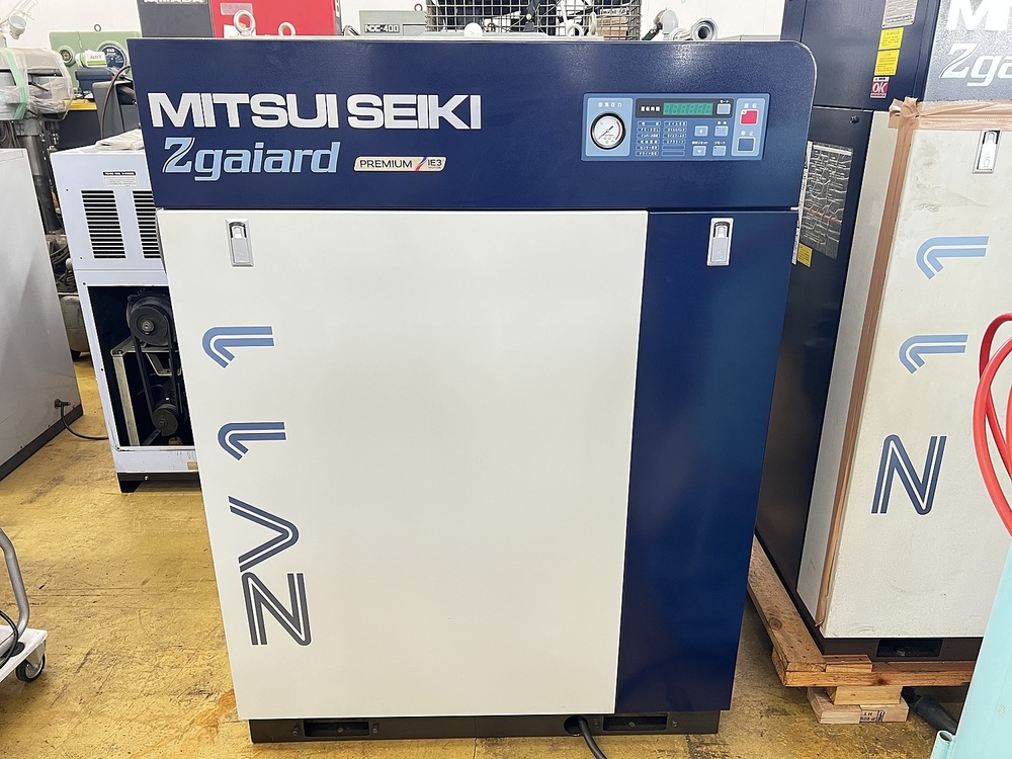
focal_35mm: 26
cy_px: 380
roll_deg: +0.1
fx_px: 760
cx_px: 506
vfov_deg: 53.1
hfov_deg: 67.3
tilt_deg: -22.0
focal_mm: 5.7
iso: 200
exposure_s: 1/60
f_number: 1.5
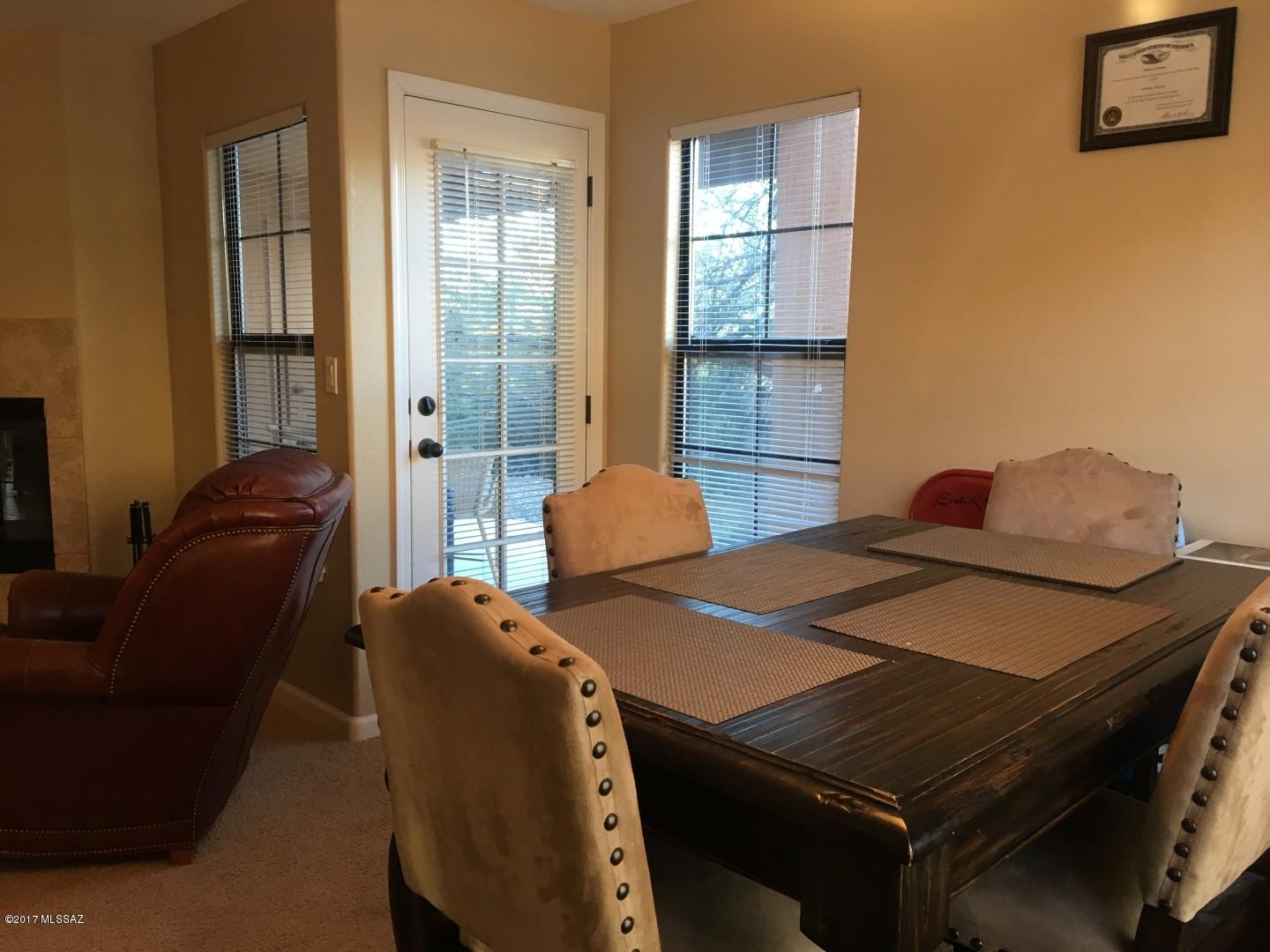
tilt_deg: -7.9
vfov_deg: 48.2
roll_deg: +0.9
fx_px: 1064
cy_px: 476
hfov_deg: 61.7
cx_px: 635
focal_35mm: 29
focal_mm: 4.15
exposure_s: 1/30
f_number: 2.2
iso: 64
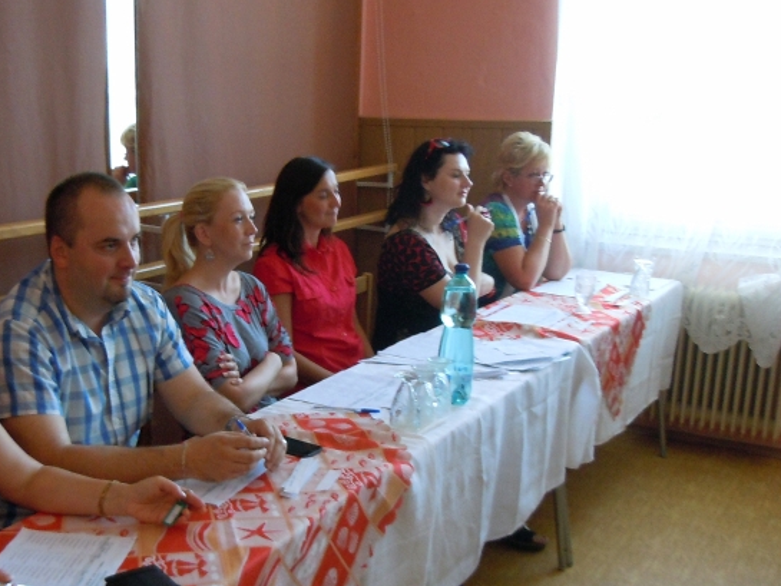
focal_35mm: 44
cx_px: 249
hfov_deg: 42.3
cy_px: 361
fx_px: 993
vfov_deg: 32.8
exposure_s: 1/60
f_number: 3.5
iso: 400
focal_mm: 5.4
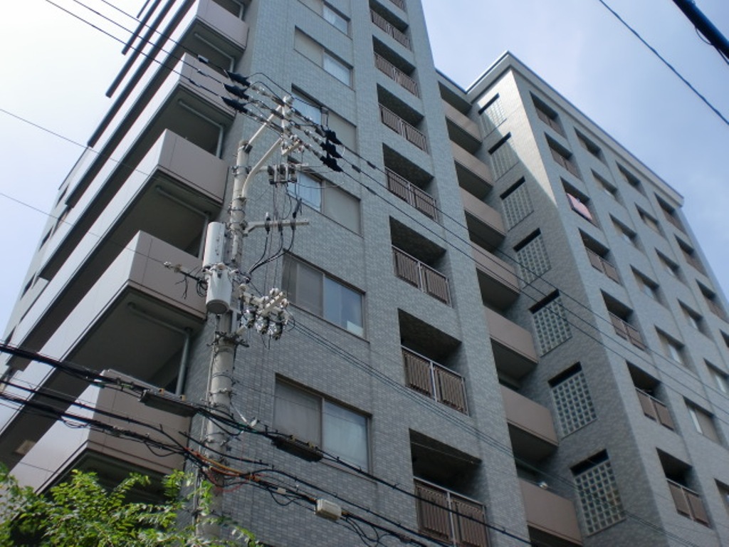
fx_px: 737
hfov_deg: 52.6
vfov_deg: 40.7
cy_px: 274
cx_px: 364
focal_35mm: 35
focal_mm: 6.3
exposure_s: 1/640
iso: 64
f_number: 3.1
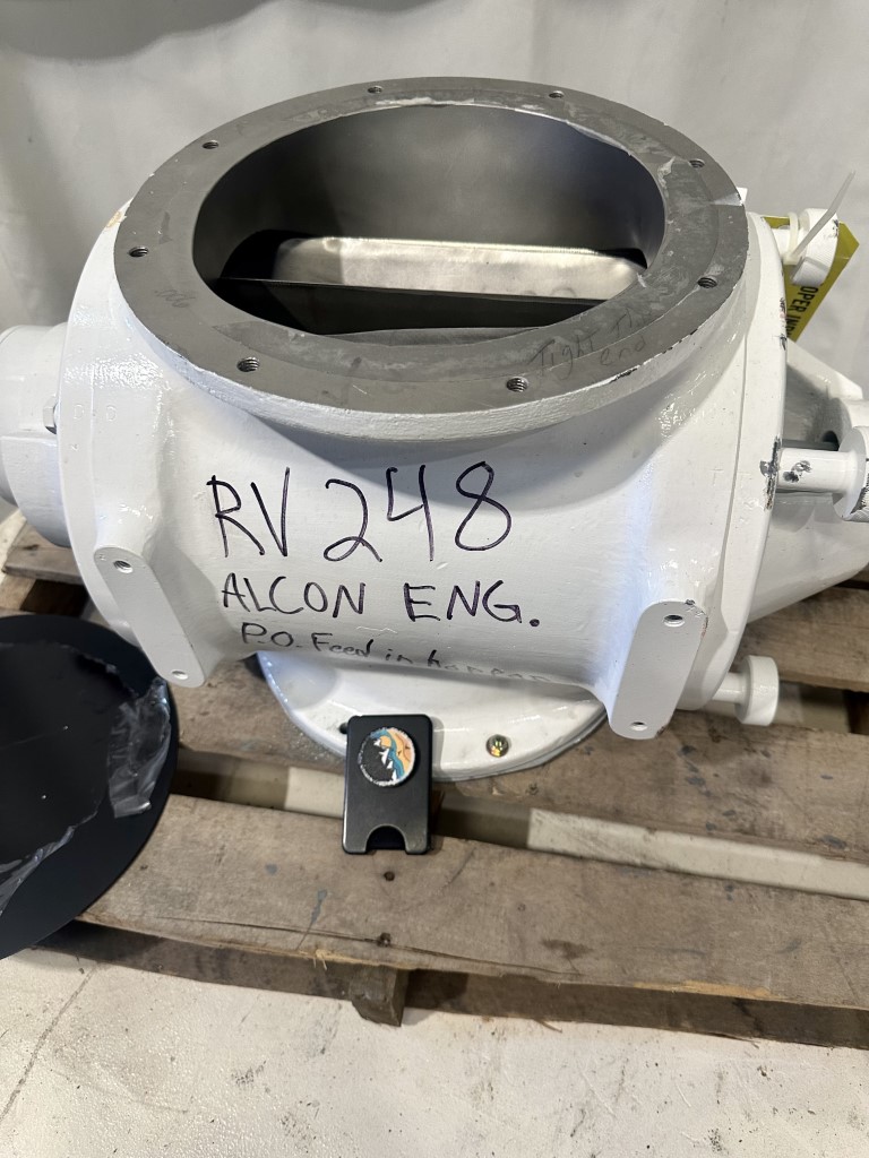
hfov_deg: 56.8
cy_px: 579
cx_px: 434
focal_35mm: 24
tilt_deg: -51.1
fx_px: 803
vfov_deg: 71.6
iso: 200
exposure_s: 1/120
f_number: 1.78
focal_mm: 6.86
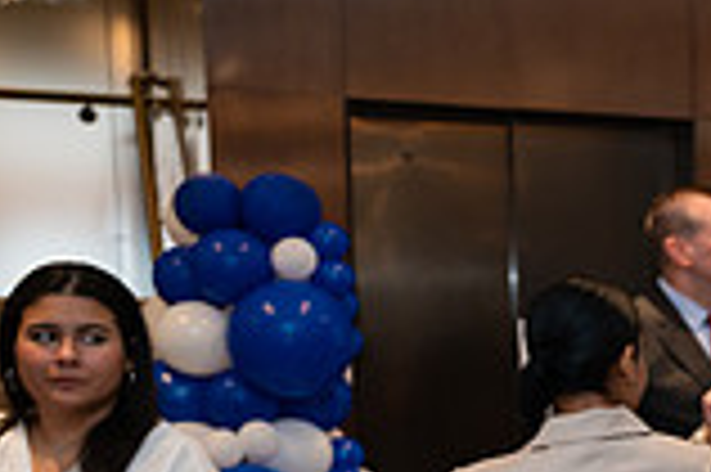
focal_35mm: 99
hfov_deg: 17.4
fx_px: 1953
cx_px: 1224
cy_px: 521
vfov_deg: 13.5
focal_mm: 26.5
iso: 400
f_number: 3.2
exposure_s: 1/160
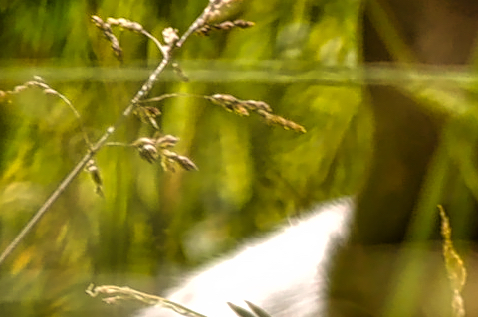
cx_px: 539
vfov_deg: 0.8
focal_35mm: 1810
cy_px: 481
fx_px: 24008
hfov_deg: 1.1
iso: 200
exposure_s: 1/640
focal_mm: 270
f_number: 6.3
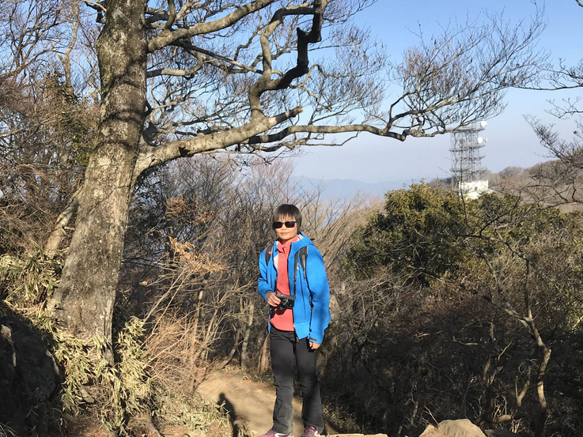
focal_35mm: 38
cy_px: 223
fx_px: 640
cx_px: 271
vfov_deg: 37.7
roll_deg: +2.7
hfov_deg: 48.9
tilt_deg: -3.6
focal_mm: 3.99
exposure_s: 1/1597
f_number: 1.8
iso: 20
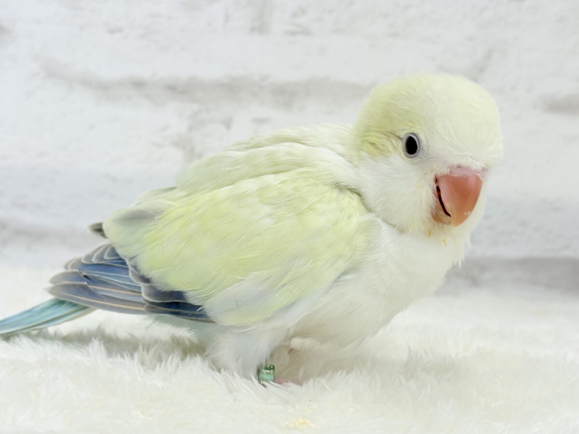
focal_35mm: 52
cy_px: 217
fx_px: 870
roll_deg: -2.8
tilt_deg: -3.8
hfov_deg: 36.8
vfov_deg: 28.0
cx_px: 290
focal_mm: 5.96
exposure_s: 1/50
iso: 25
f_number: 1.6
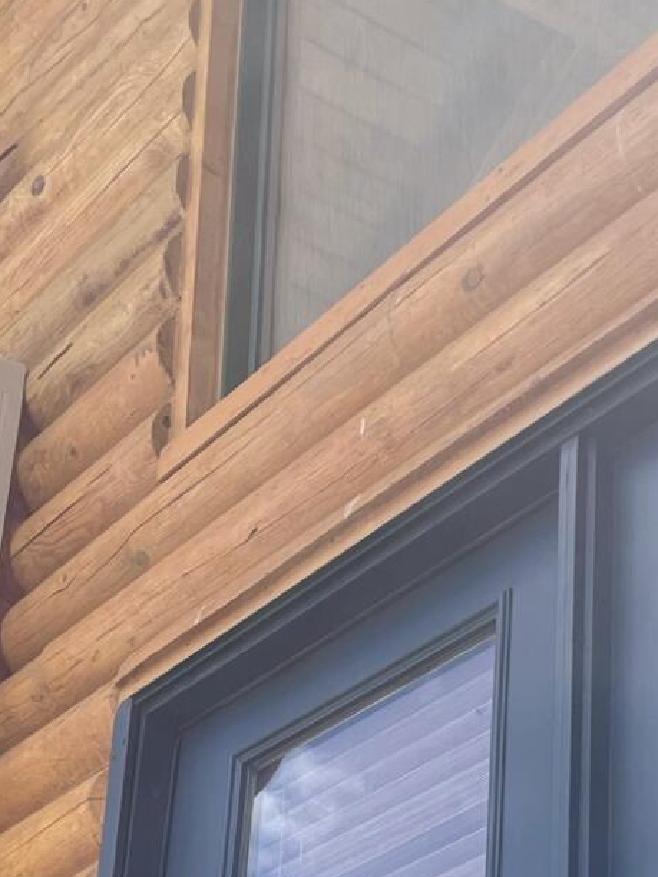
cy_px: 1012
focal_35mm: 85
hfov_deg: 17.4
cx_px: 360
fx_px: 2154
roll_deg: -2.9
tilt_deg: +22.8
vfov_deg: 21.6
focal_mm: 4.2
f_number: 1.6
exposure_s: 1/744
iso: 32
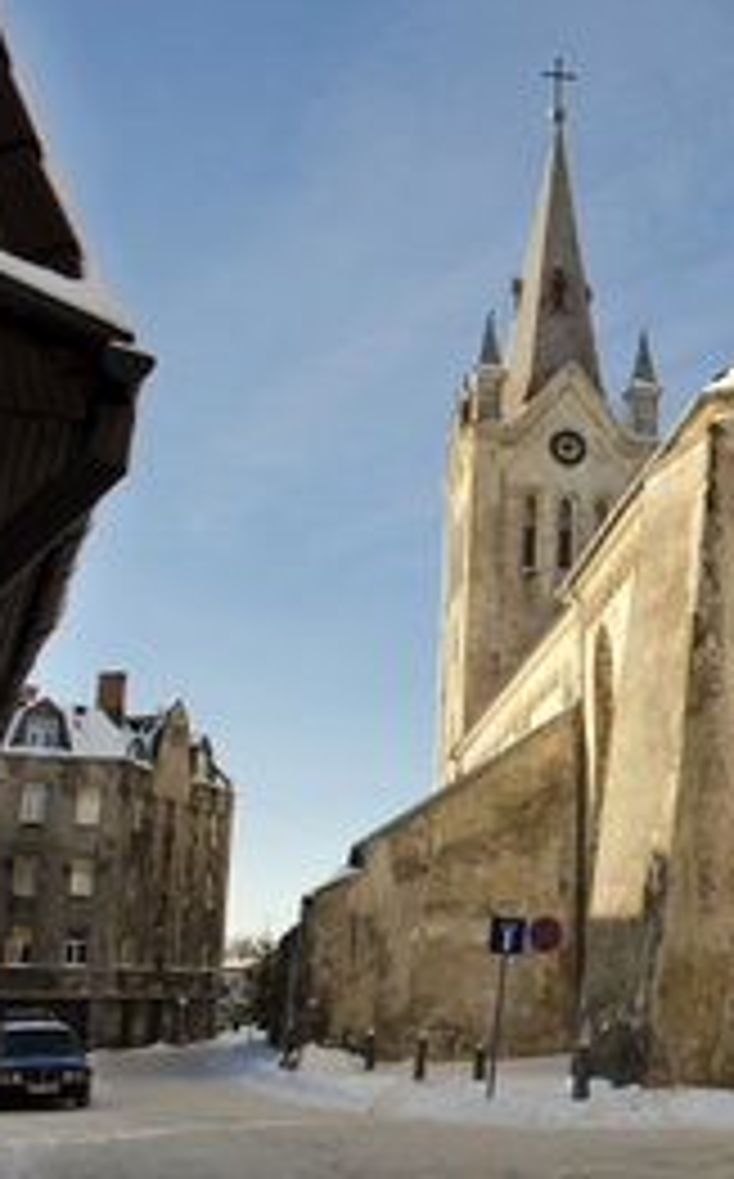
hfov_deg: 28.2
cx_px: 770
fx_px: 1349
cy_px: 587
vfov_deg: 47.2
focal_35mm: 42
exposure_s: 1/200
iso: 100
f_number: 7.1
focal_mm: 18
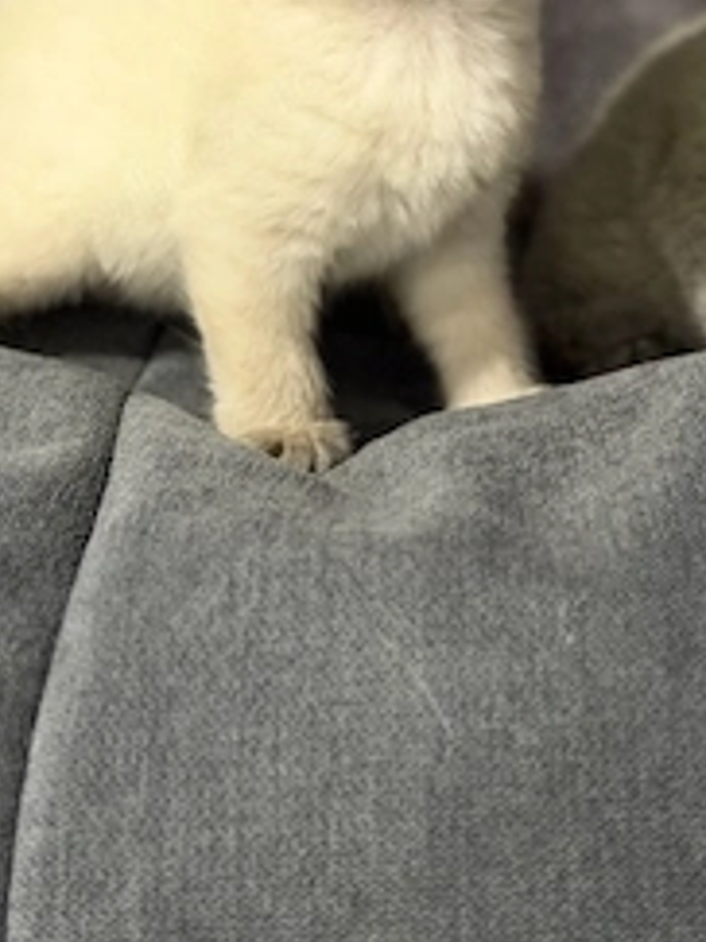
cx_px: 578
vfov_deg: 24.4
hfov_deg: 18.5
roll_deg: -1.9
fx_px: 2150
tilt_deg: -8.3
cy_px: 202
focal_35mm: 79
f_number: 1.78
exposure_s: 1/30
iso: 500
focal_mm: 6.76
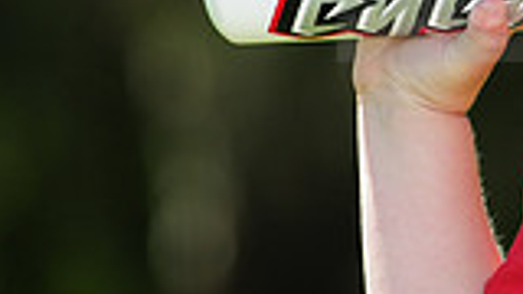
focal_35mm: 794
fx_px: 11011
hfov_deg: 2.7
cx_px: 886
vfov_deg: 1.5
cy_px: -34
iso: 200
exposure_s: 1/1000
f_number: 3.5
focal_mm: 140
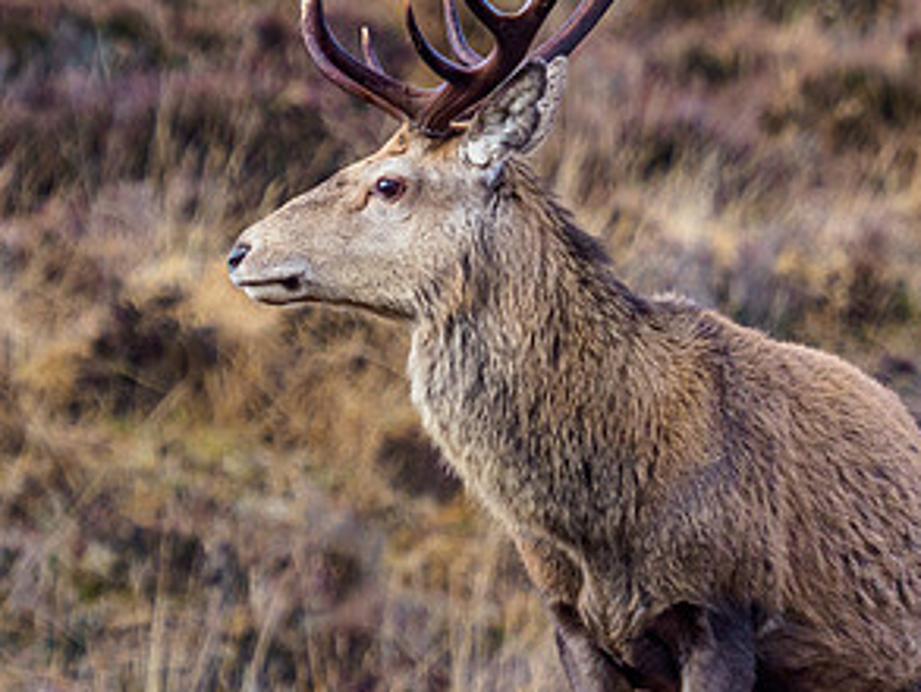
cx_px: 396
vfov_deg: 1.4
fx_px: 27469
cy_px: 250
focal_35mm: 1032
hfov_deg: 1.9
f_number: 5.6
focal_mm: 260
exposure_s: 1/200
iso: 1250
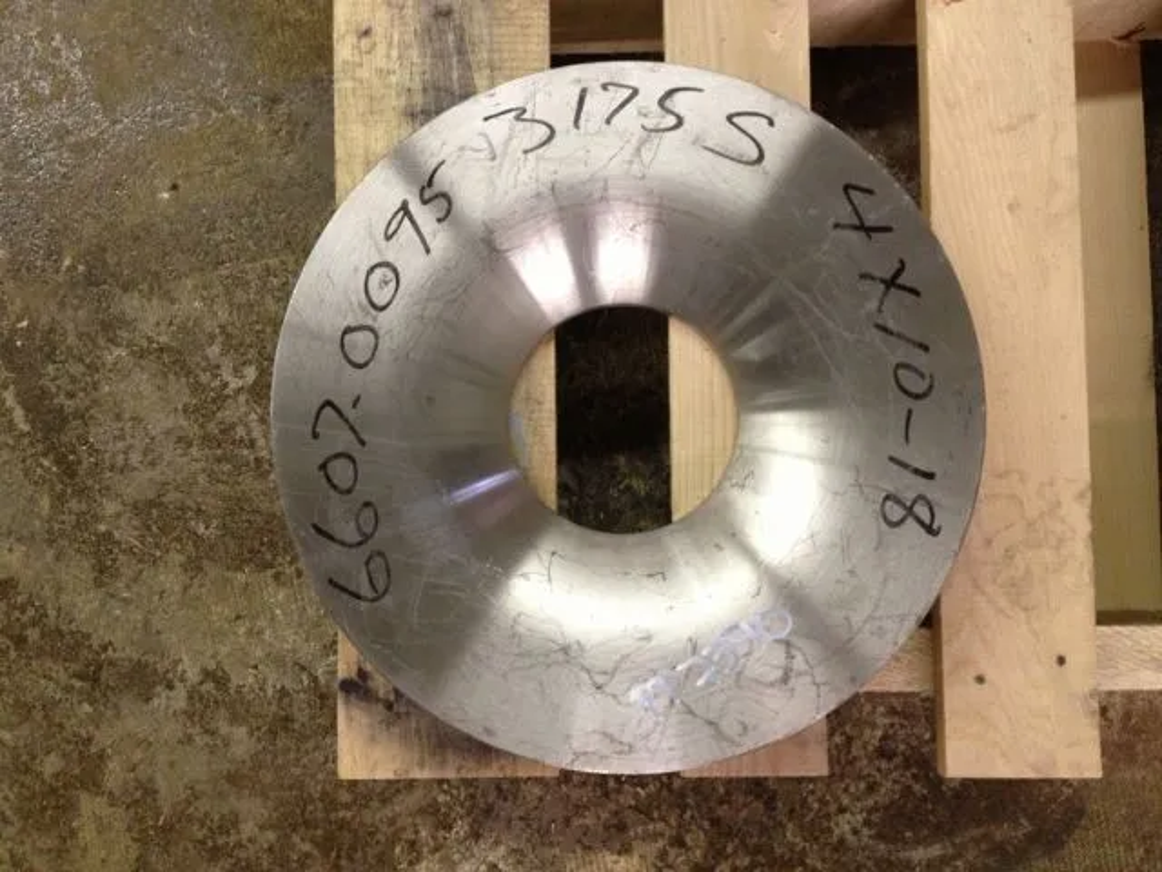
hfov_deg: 52.6
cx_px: 581
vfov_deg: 40.7
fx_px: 1175
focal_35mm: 35
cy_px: 436
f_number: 2.4
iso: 200
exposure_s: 1/20
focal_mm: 4.28
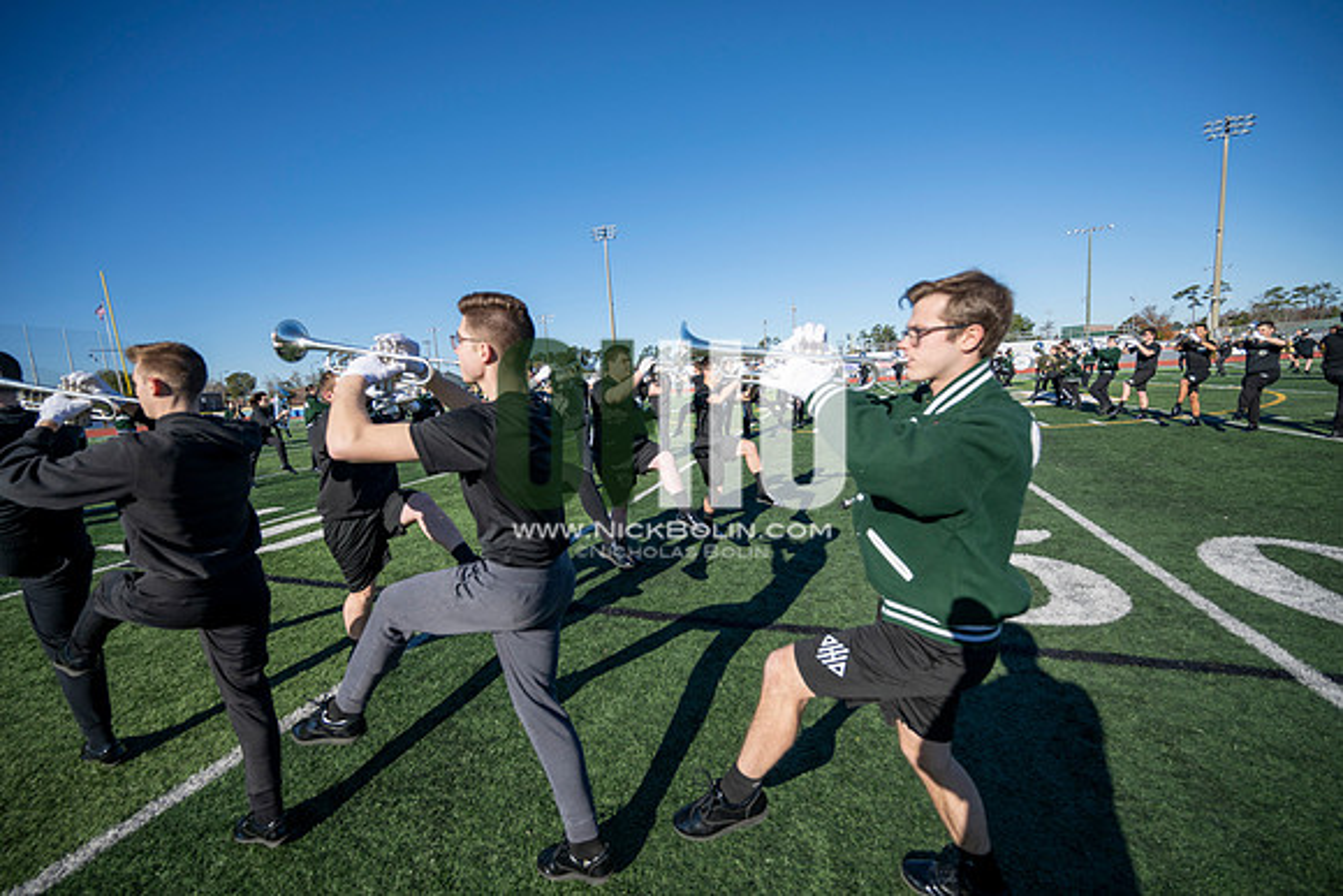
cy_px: 448
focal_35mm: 14
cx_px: 672
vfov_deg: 81.2
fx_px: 522
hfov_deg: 104.2
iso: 160
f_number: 4
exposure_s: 1/2000
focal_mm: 14
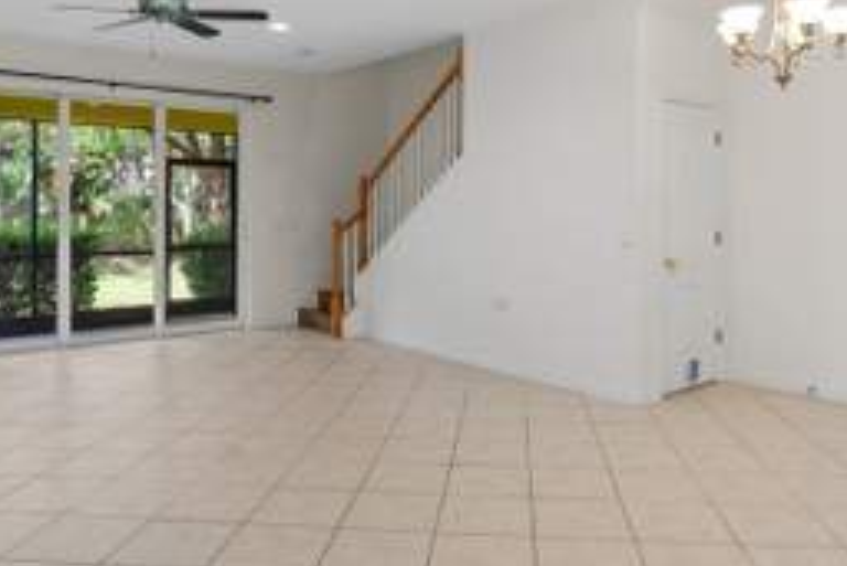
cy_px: 205
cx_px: 437
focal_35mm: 30
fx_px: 706
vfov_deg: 43.2
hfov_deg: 61.9
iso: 400
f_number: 8
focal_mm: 16
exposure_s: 1/15
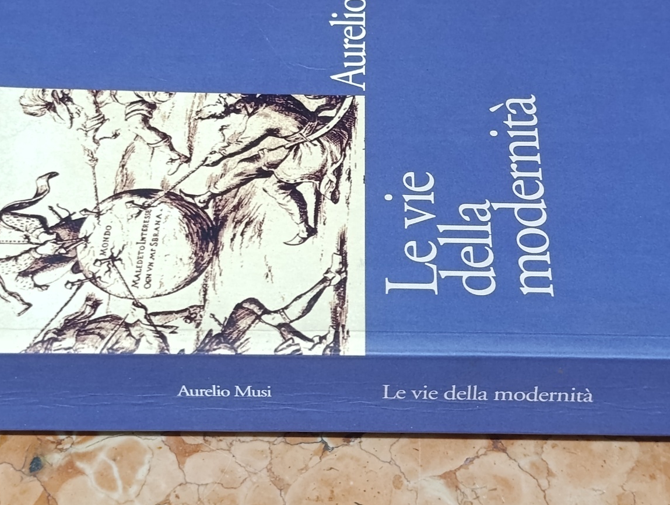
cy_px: 152
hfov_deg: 24.4
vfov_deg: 18.4
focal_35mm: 80
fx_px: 1551
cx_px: 350
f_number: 1.65
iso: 1131
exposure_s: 1/50
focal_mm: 6.11
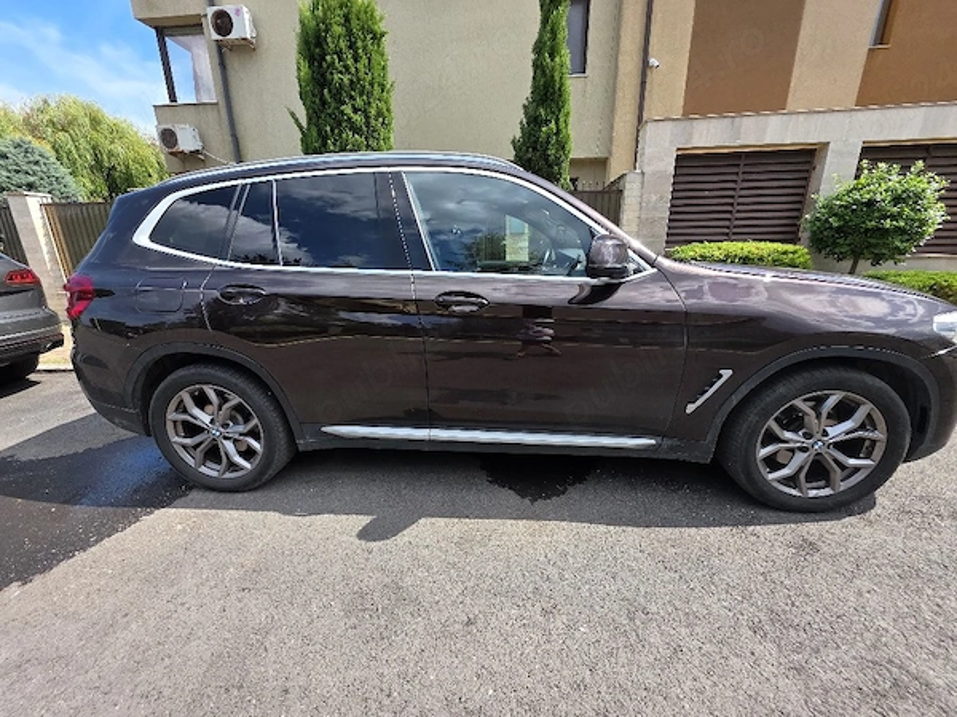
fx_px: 359
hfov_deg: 106.2
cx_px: 478
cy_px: 358
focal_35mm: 13
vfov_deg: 89.9
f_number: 1.9
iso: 100
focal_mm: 2.2
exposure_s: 1/2000
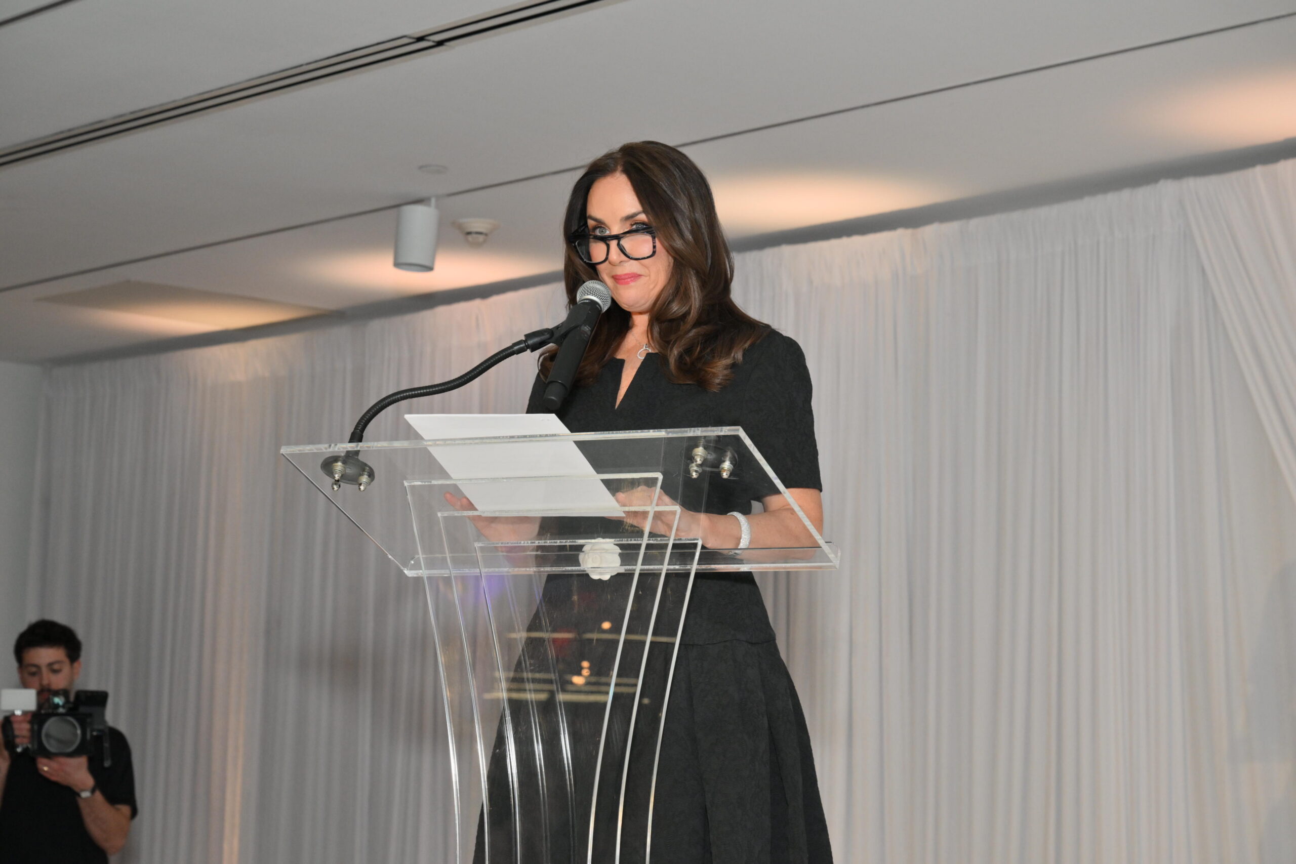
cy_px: 432
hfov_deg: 28.8
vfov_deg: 19.5
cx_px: 648
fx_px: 2520
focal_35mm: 70
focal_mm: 70
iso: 1250
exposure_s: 1/100
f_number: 7.1
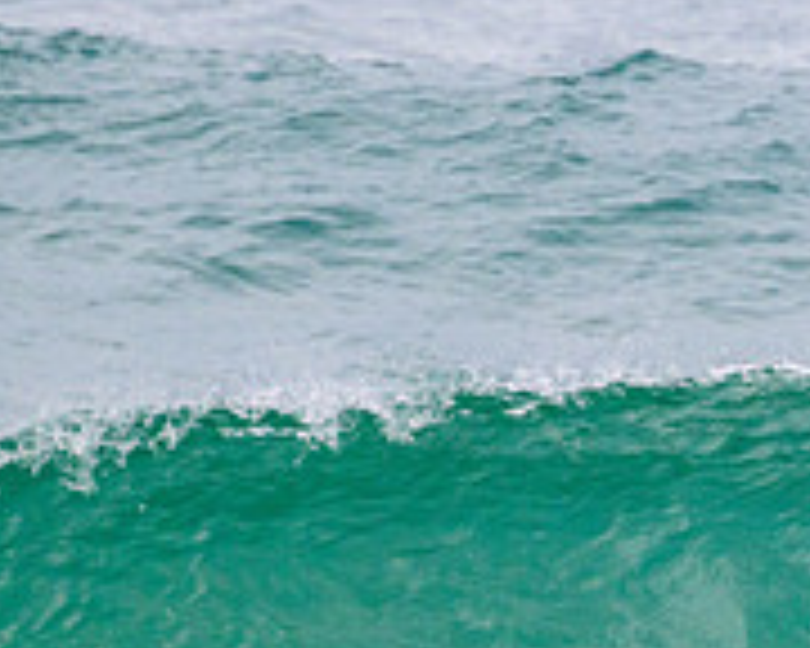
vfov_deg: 0.6
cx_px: 1112
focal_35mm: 2420
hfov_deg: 0.8
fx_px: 58014
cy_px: 709
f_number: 11
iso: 1250
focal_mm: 800
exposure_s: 1/2000
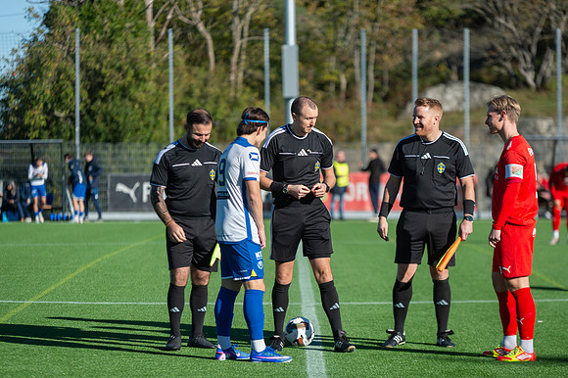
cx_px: 284
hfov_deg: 12.8
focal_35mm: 160
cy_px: 189
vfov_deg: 8.6
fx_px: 2523
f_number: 3.2
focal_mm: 160
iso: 140
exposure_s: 1/1600
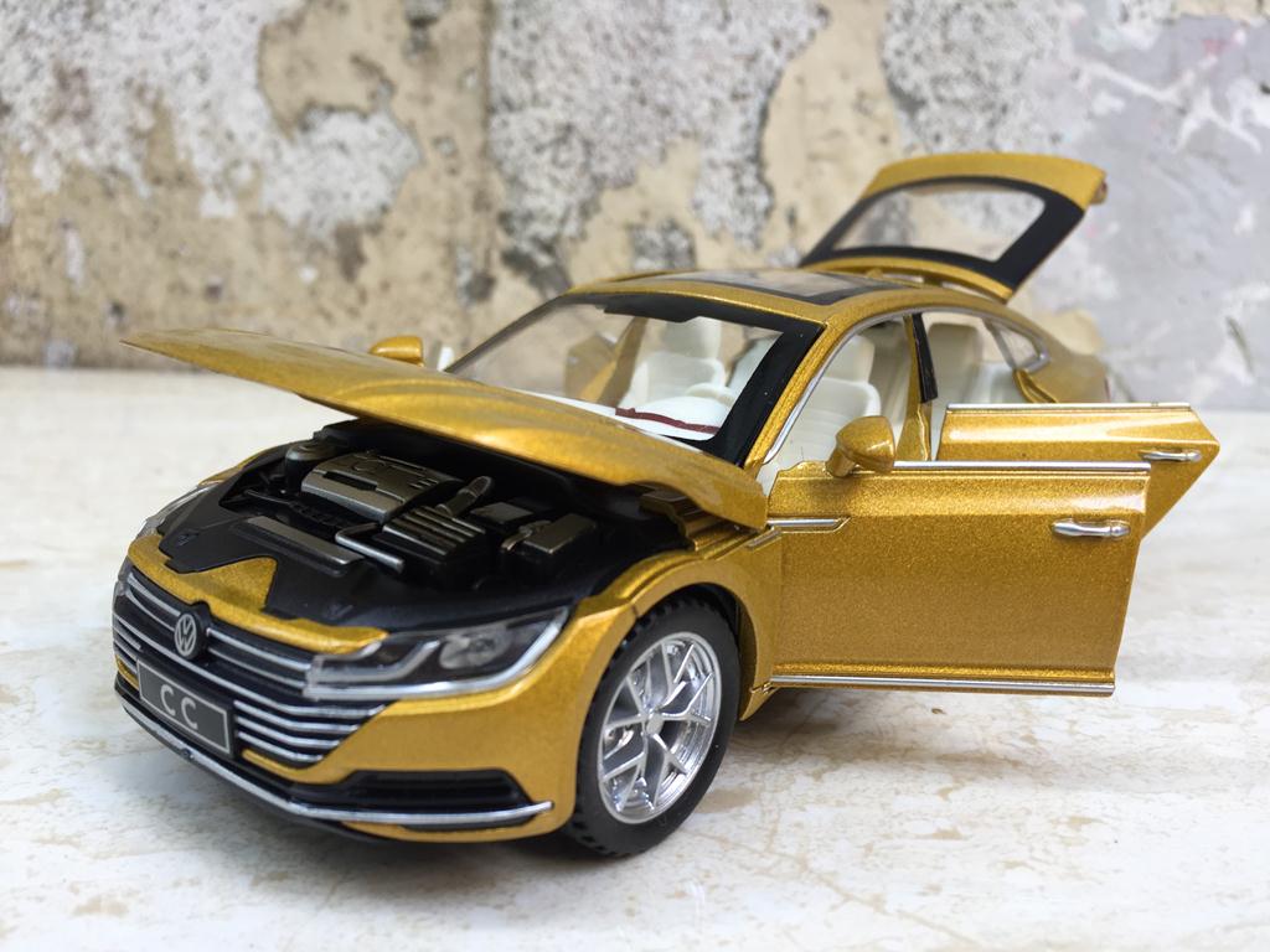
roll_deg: -2.2
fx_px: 1064
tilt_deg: -15.6
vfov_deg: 48.2
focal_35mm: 29
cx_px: 635
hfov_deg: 61.7
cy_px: 476
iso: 32
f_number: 2.2
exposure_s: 1/50
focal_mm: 4.15
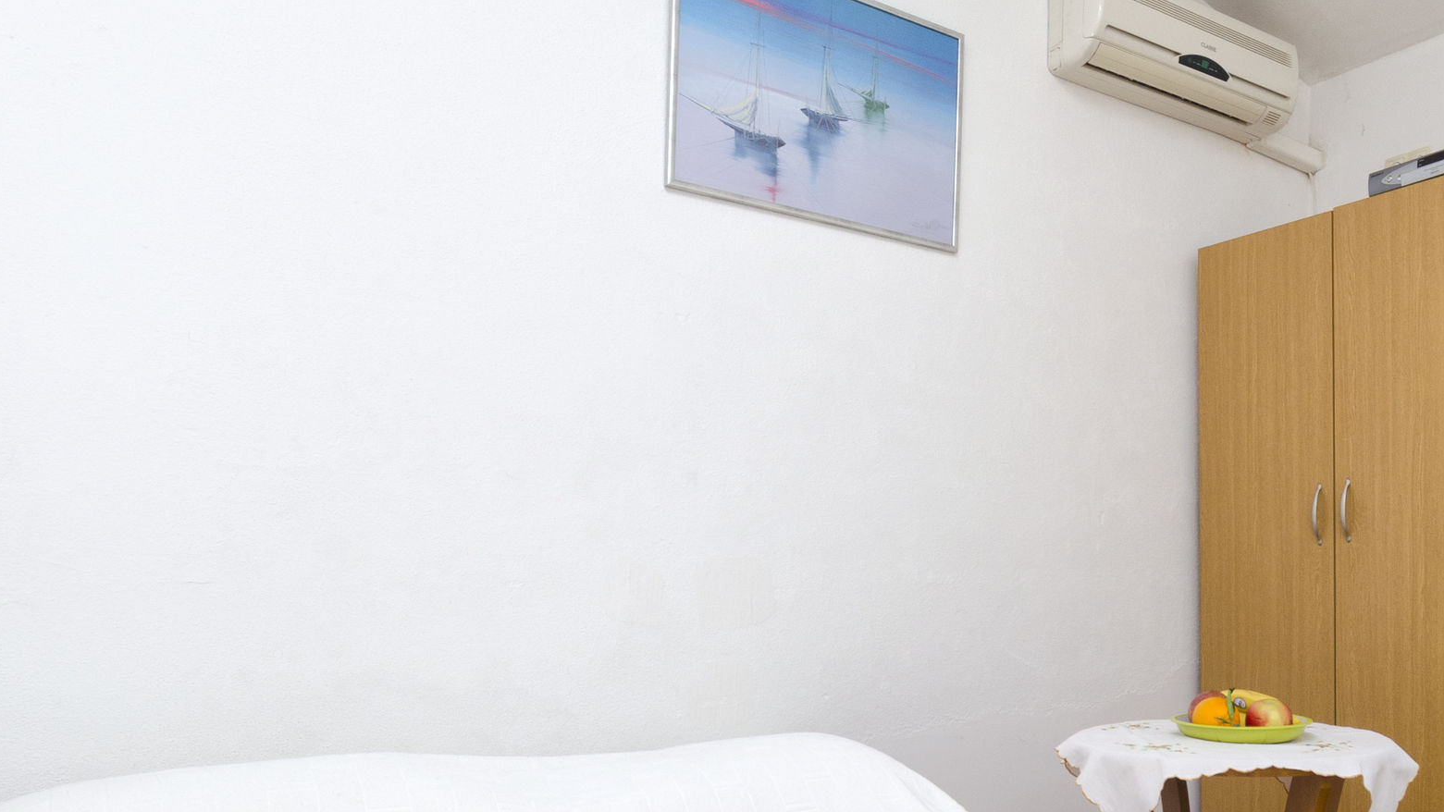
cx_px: 994
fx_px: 1185
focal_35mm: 31
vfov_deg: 37.2
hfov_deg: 60.8
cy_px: 576
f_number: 8
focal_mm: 11
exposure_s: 1/160
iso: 160
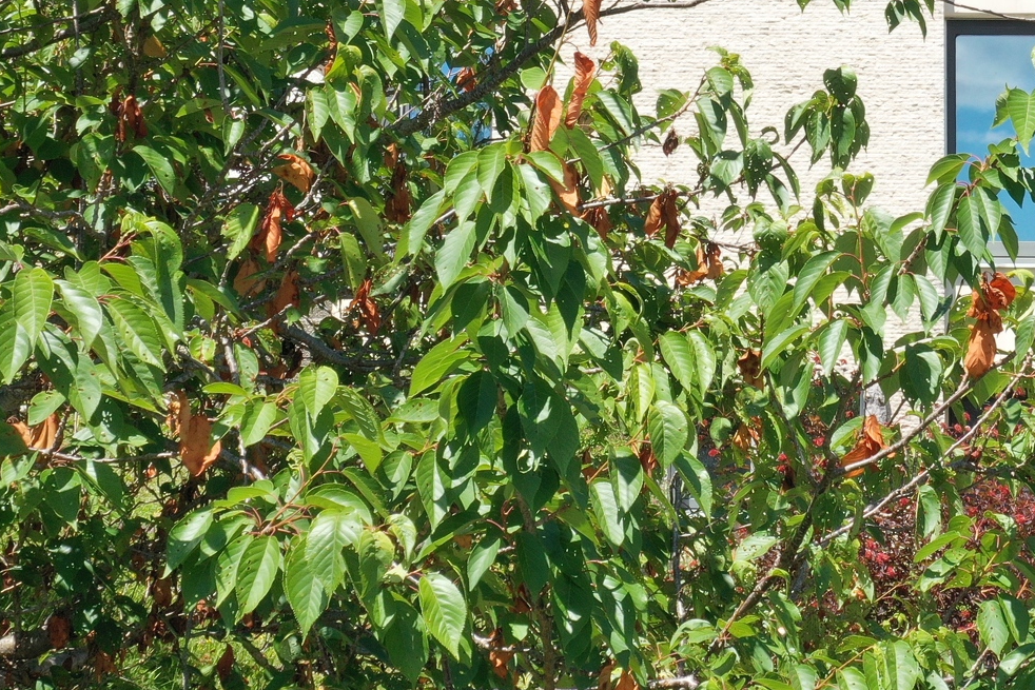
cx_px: 872
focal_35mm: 73
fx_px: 2099
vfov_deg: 18.2
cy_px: 11
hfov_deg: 27.0
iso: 100
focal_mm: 10.26
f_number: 8
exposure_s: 1/120
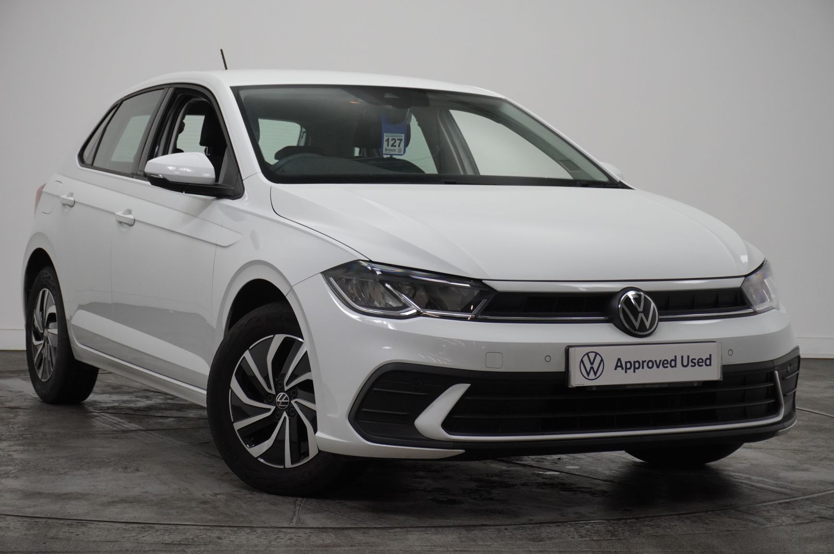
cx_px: 417
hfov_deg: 28.1
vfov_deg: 18.9
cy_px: 277
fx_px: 1667
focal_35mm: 72
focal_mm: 48
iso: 1600
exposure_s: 1/200
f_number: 5.6
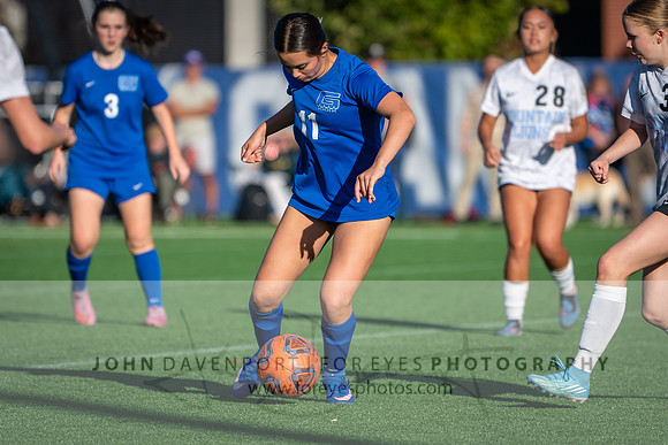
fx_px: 7417
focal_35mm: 400
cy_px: 148
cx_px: 260
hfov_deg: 5.2
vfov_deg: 3.4
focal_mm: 200
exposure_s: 1/2000
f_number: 2.8
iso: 100
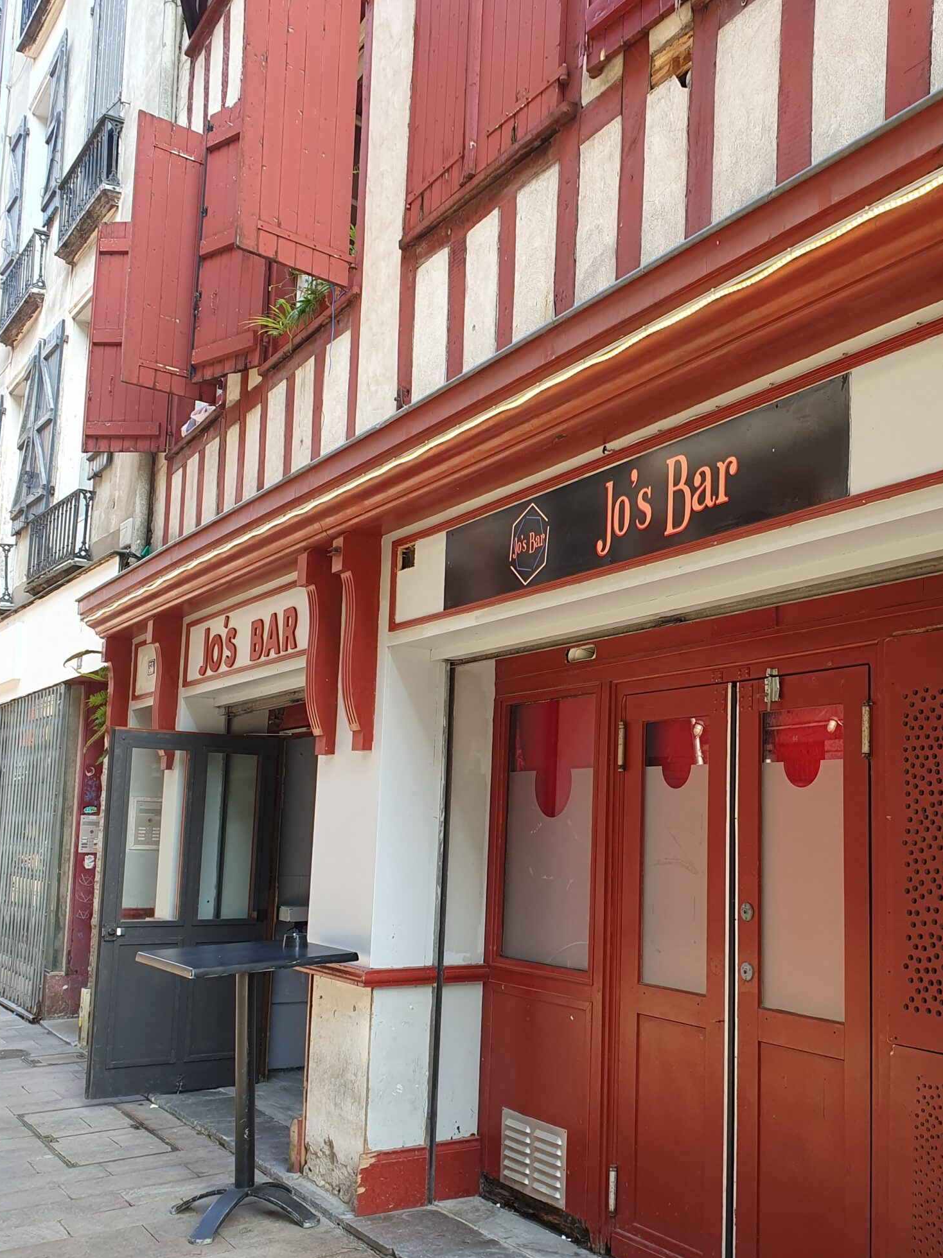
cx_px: 567
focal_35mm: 34
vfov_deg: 53.8
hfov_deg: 41.6
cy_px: 709
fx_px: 1235
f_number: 2.4
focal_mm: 4.32
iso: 50
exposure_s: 1/106
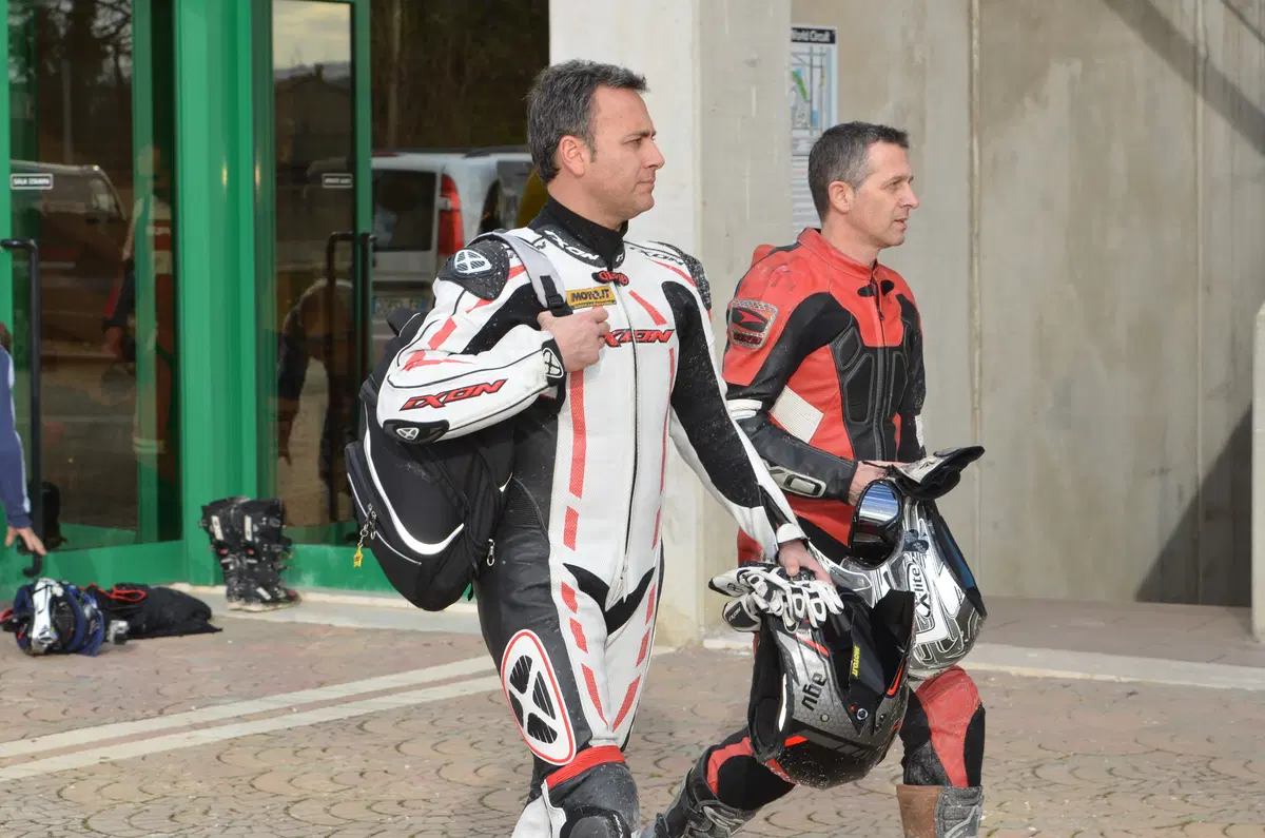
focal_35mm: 112
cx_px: 632
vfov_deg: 12.1
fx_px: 3945
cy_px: 419
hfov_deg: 18.2
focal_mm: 75
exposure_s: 1/250
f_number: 8
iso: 400
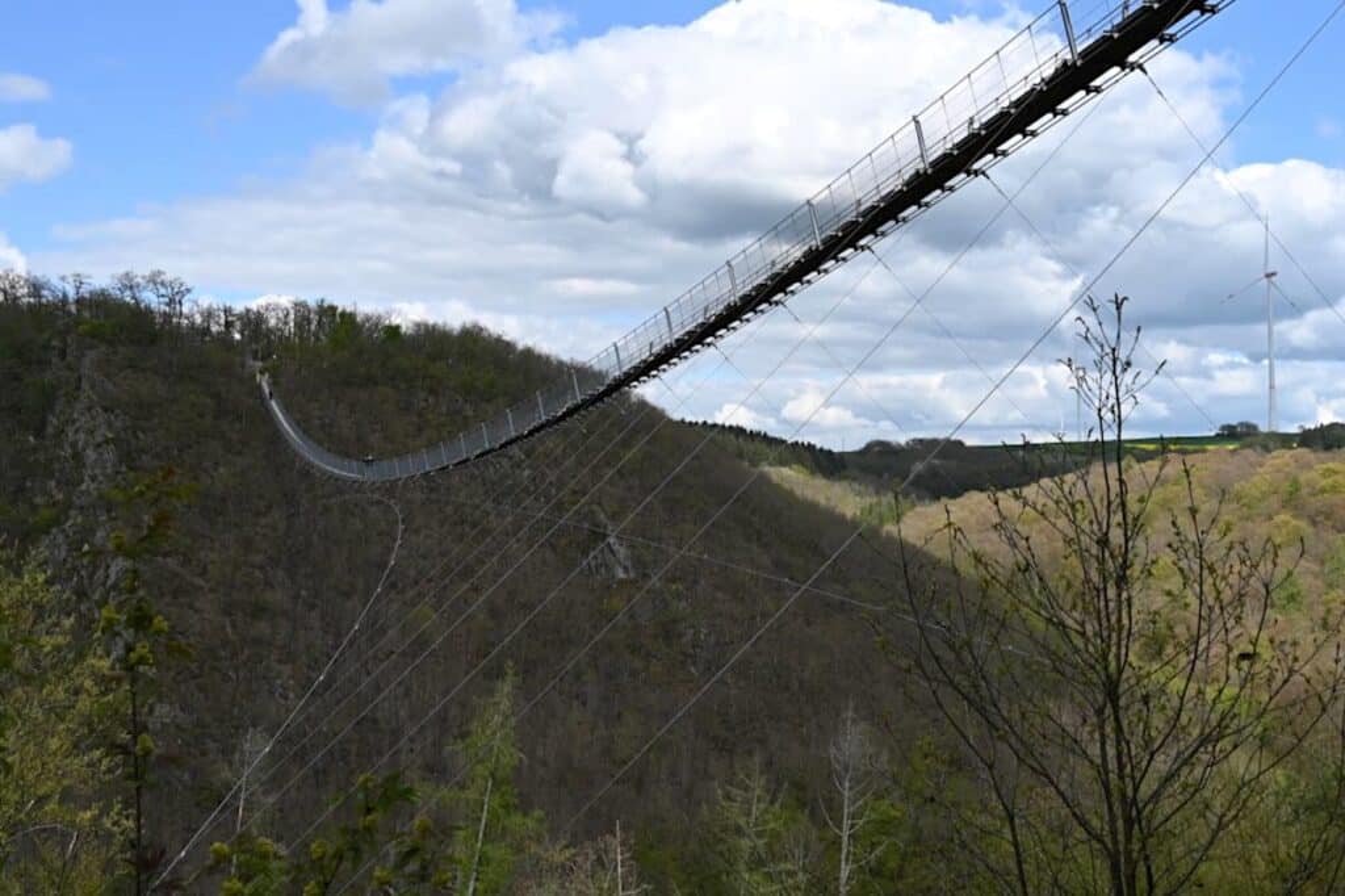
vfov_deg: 39.9
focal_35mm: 33
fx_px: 1232
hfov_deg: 57.2
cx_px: 672
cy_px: 448
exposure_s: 1/400
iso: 100
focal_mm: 33
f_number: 7.1
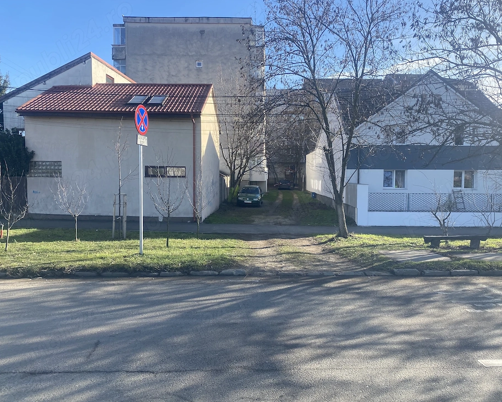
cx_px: 267
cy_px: 197
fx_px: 416
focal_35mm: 28
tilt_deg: -3.4
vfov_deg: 51.5
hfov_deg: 62.1
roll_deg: -1.1
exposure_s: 1/1157
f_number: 1.8
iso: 32
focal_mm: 4.25
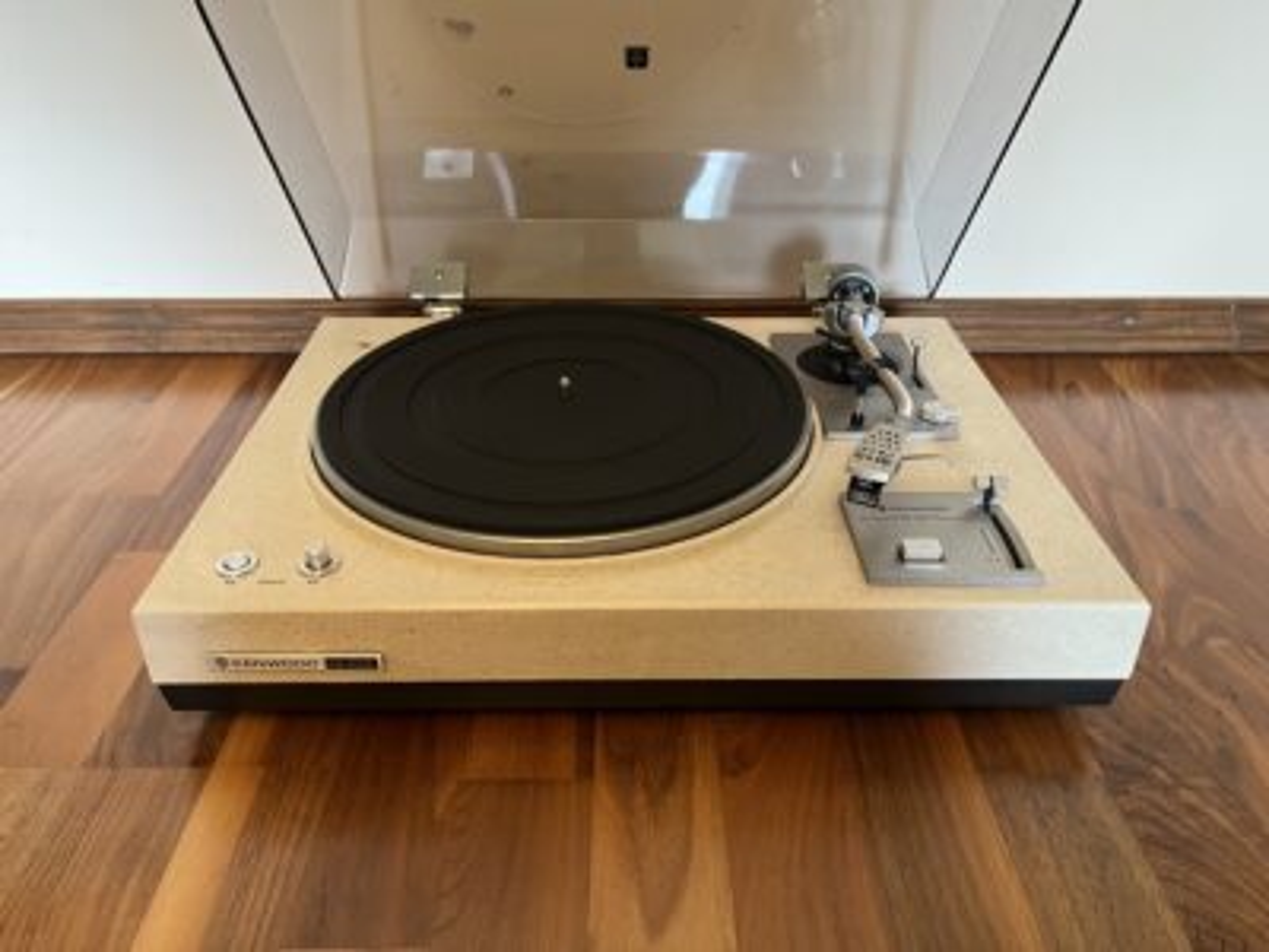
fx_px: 953
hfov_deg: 67.3
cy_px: 476
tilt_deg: -32.2
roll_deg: +0.0
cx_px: 634
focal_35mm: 26
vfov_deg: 53.1
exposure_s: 1/50
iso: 320
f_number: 1.6
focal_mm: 5.1
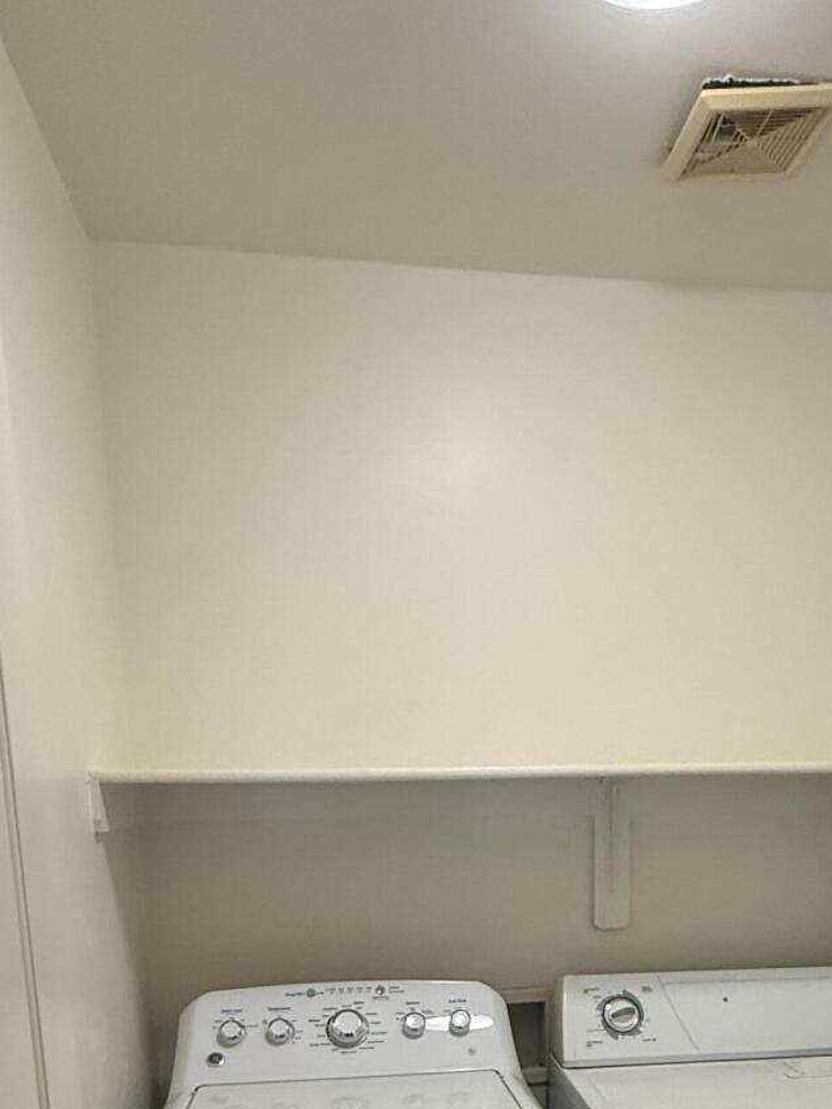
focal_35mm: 33
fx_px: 1058
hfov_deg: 42.7
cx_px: 510
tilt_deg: -11.7
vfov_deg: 49.0
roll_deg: +0.1
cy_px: 1012
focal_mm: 2.22
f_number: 2.2
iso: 320
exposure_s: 1/120
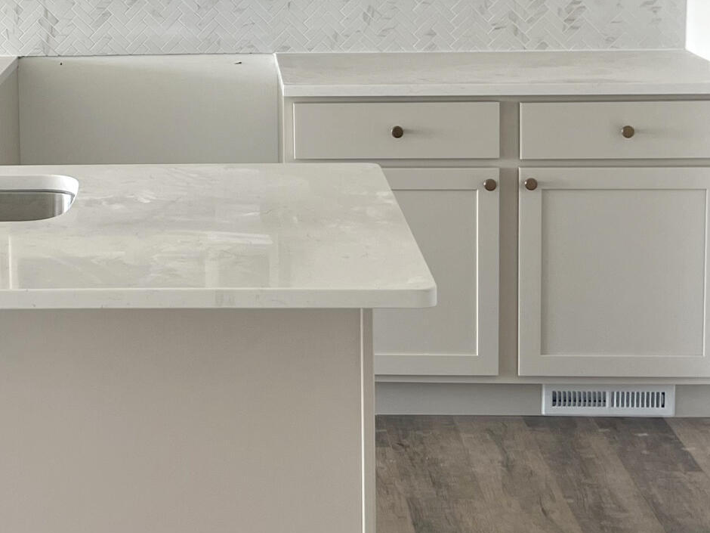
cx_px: 118
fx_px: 1702
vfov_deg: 17.5
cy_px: 39
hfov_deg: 23.1
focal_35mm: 83
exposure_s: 1/159
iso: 64
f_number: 1.5
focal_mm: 5.7
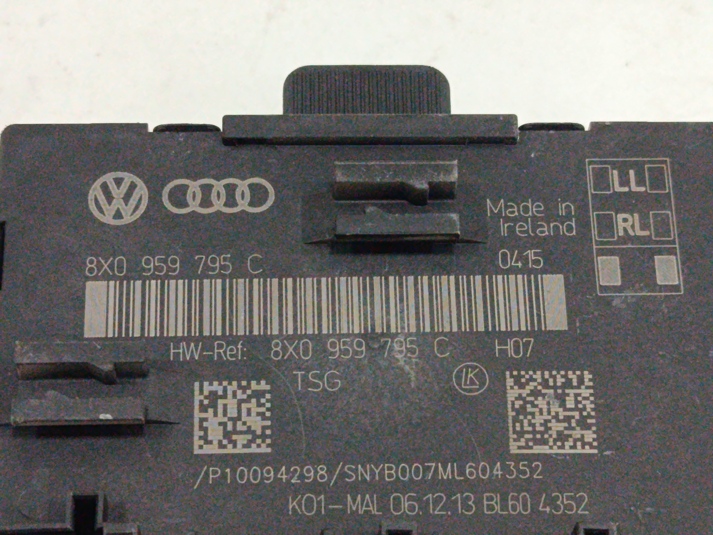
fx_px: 1895
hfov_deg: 21.3
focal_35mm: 92
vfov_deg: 16.1
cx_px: 356
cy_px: 268
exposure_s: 1/50
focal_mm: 5.24
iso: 847
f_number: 1.7
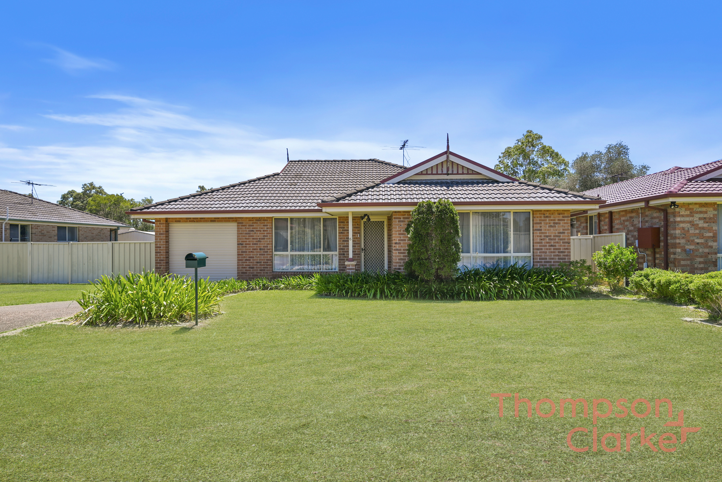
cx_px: 361
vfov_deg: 60.7
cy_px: 241
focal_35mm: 20
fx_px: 411
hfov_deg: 82.6
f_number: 4
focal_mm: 20.5
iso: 100
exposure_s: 1/640
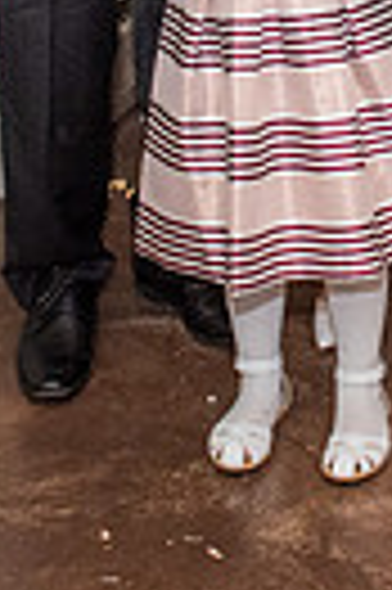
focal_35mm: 124
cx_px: 461
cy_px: -202
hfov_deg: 10.8
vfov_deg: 15.6
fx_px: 2031
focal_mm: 24
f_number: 4.5
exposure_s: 1/125
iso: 1600
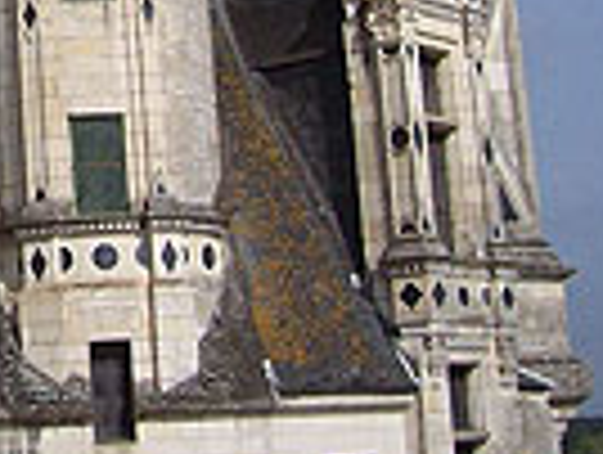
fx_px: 2112
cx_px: -302
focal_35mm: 121
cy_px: -229
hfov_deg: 15.1
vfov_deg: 11.7
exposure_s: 1/1078
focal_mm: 6
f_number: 4.8
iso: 80
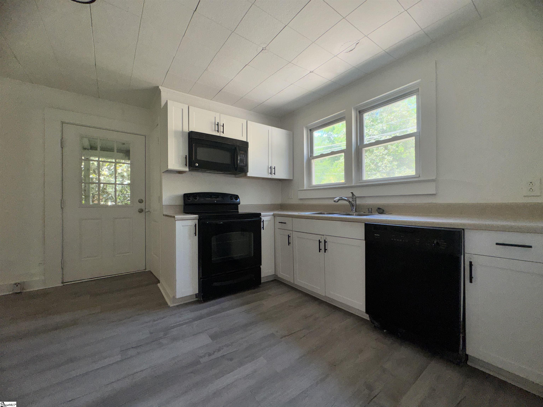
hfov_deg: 102.1
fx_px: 220
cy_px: 204
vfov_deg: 85.7
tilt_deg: -0.3
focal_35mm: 14
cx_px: 272
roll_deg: +0.0
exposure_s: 1/135
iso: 32
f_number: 2.2
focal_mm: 2.22
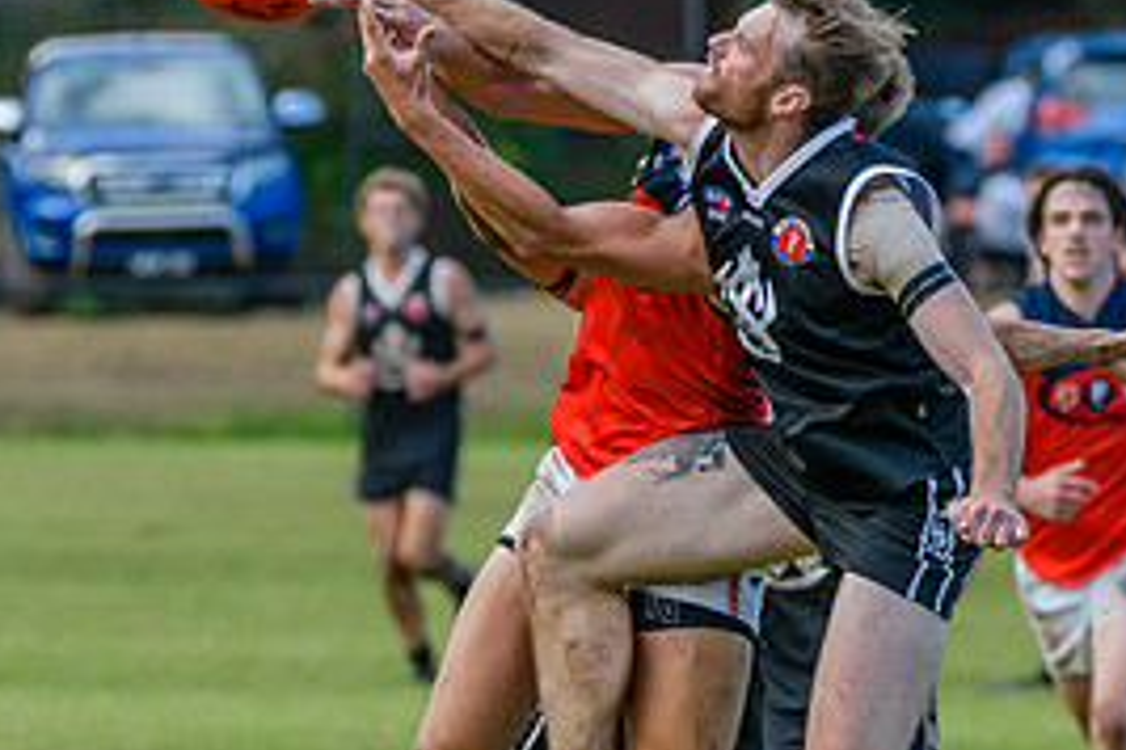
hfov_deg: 2.7
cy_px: 528
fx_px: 23644
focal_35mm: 756
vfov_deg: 1.8
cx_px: 608
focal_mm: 300
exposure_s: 1/2000
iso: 2000
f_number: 5.6
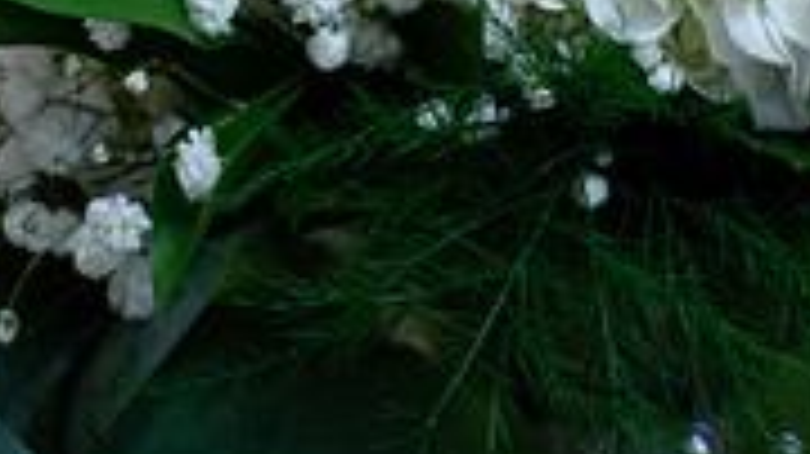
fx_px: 15841
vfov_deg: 1.6
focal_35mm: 738
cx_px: 689
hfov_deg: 2.9
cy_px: -197
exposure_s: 1/200
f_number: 2.8
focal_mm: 200
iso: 3200
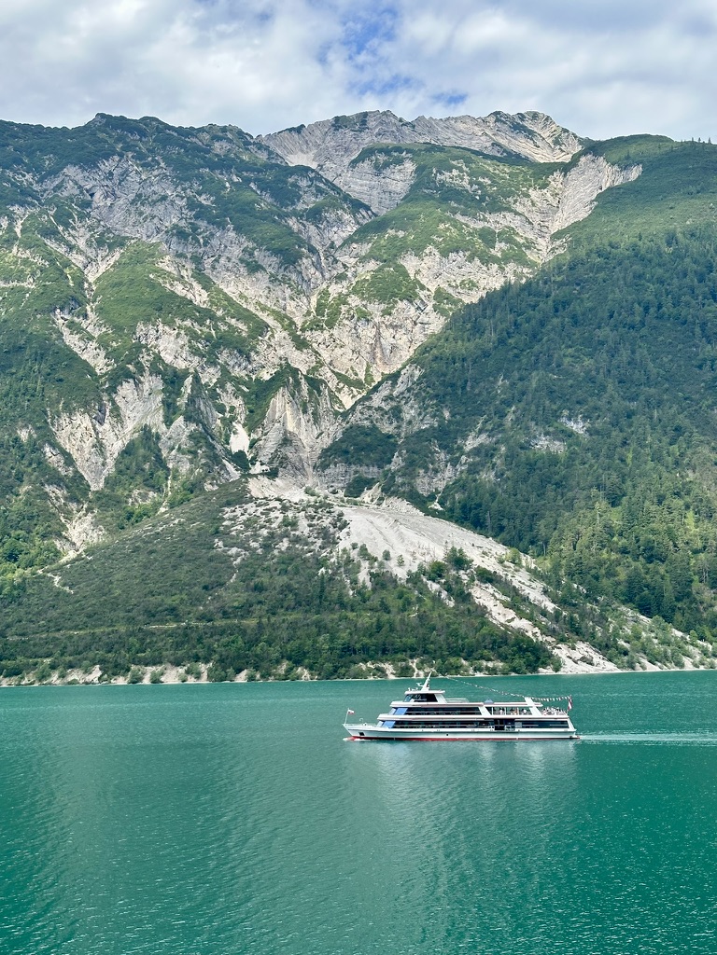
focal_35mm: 48
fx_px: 1326
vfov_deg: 39.7
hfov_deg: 30.3
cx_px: 358
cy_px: 478
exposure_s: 1/1953
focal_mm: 6.86
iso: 64
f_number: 1.78
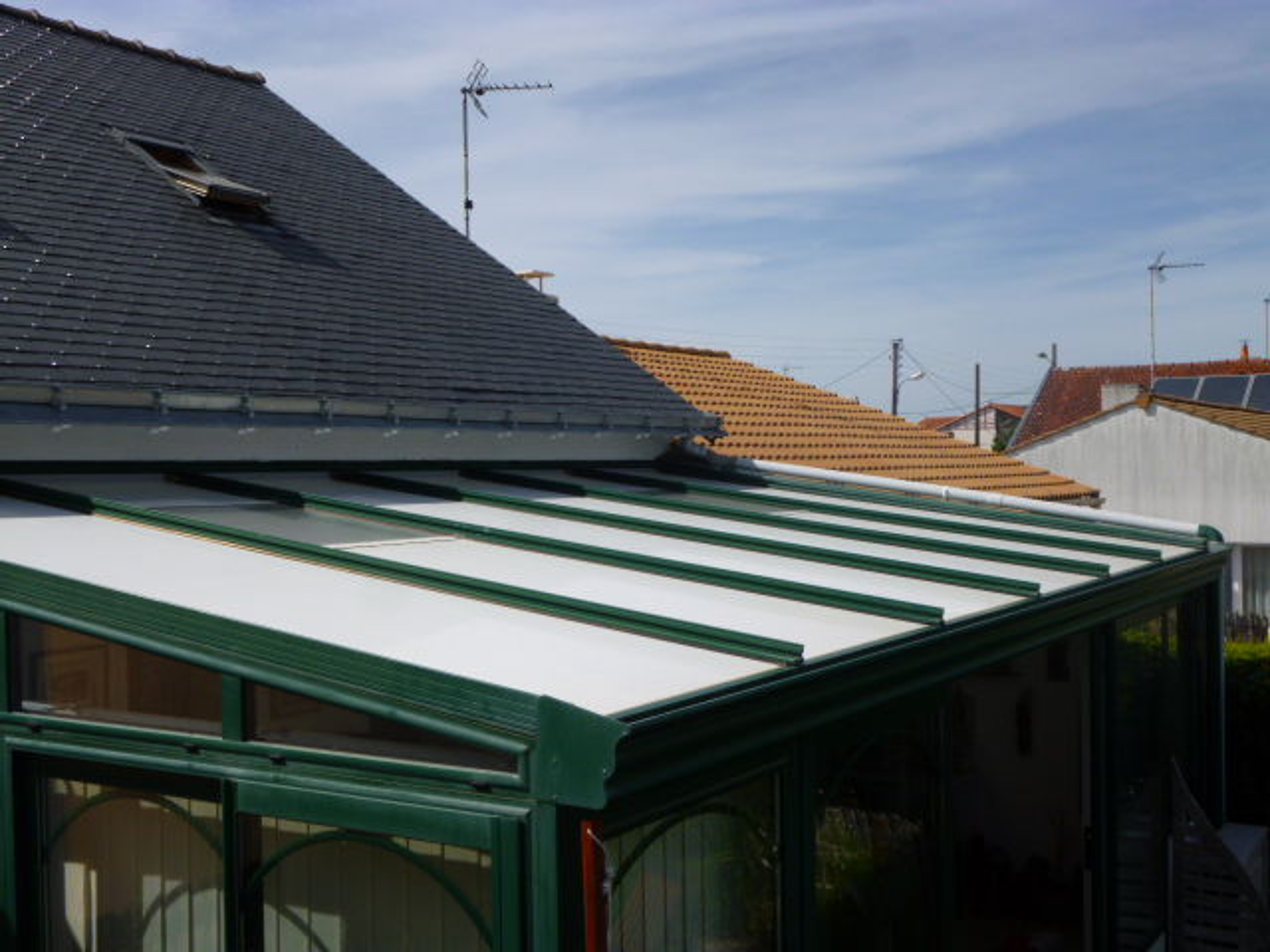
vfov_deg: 36.8
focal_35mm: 39
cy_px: 476
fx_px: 1431
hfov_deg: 47.9
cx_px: 635
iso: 100
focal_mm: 6.9
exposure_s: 1/1300
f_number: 3.7
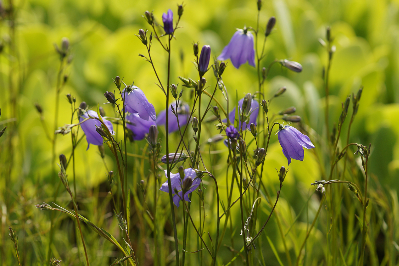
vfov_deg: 9.1
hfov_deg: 13.7
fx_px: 1662
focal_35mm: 150
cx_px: 200
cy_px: 133
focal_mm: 100
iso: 100
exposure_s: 1/320
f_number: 5.6
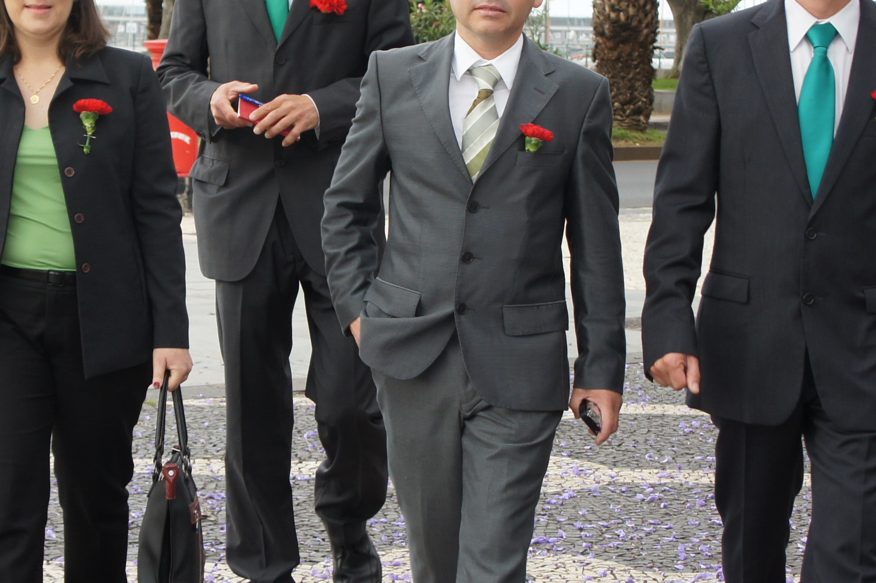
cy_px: 272
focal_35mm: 105
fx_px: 2561
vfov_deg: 13.0
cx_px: 351
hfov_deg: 19.4
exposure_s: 1/160
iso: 200
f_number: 4.5
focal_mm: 27
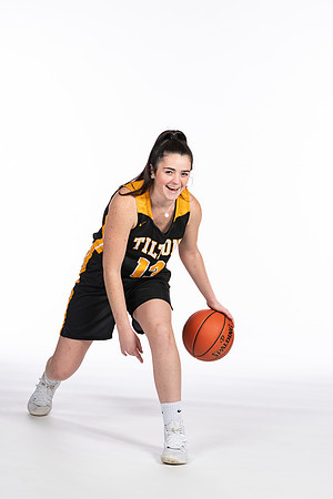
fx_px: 1457
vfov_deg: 19.5
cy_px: 250
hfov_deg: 13.0
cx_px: 166
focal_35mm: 105
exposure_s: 1/100
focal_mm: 70
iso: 100
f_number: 5
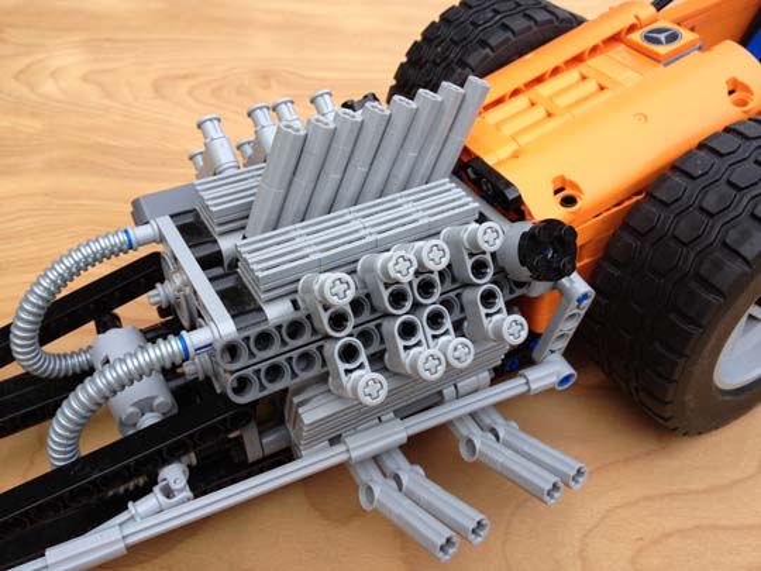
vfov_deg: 40.7
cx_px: 380
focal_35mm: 35
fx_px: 769
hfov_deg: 52.6
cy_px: 286
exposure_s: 1/120
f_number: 2.4
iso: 64
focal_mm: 4.28
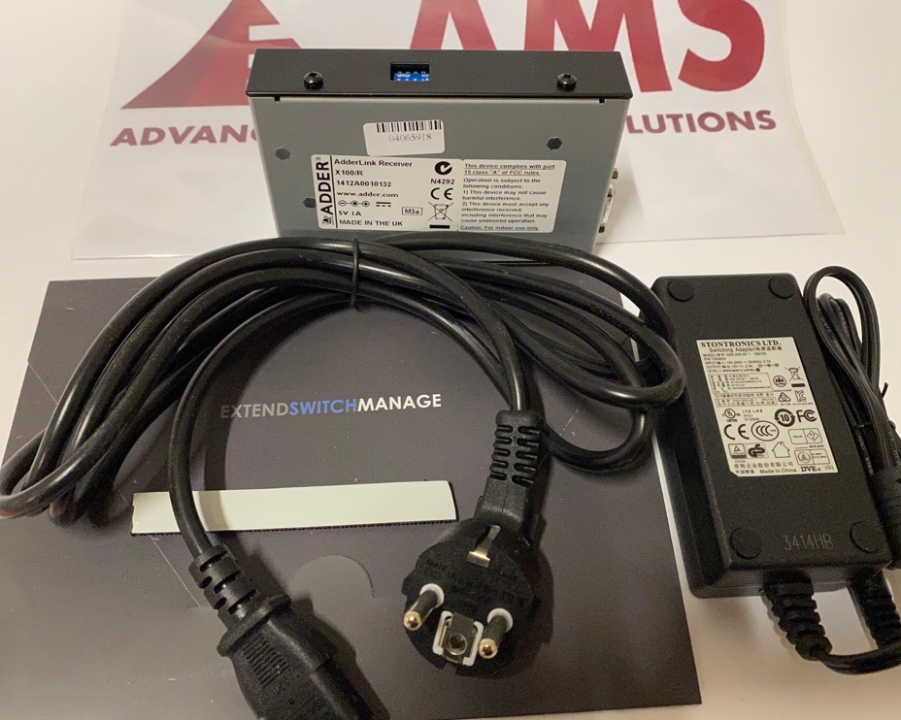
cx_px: 454
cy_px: 351
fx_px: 746
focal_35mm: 28
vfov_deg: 51.5
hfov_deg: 62.2
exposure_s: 1/50
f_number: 1.8
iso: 400
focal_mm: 4.25
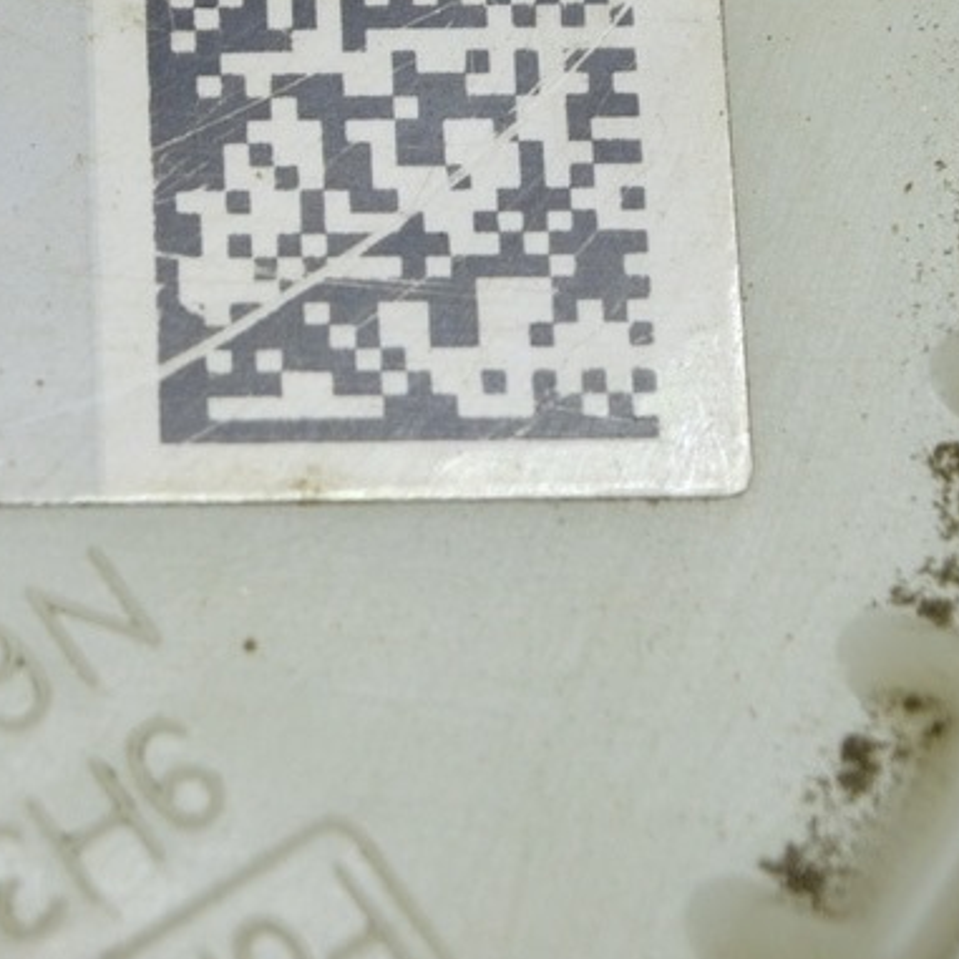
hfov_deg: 9.1
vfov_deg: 9.3
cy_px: 125
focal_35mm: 188
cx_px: -277
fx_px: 5897
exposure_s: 1/60
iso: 400
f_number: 5.6
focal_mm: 55
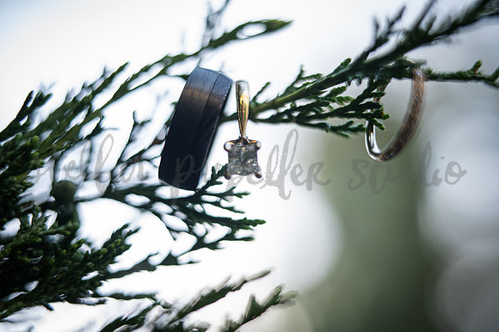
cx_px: 250
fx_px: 693
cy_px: 166
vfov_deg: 27.0
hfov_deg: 39.6
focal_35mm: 50
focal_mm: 50
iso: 100
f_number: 2.8
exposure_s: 1/160
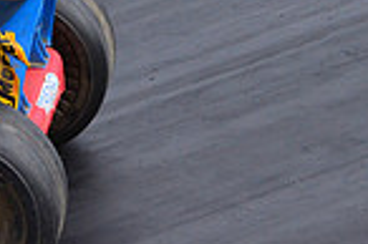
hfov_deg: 6.1
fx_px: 3349
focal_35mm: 328
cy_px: -98
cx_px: -360
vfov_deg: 4.2
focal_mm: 55
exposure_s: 1/400
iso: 1000
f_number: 11
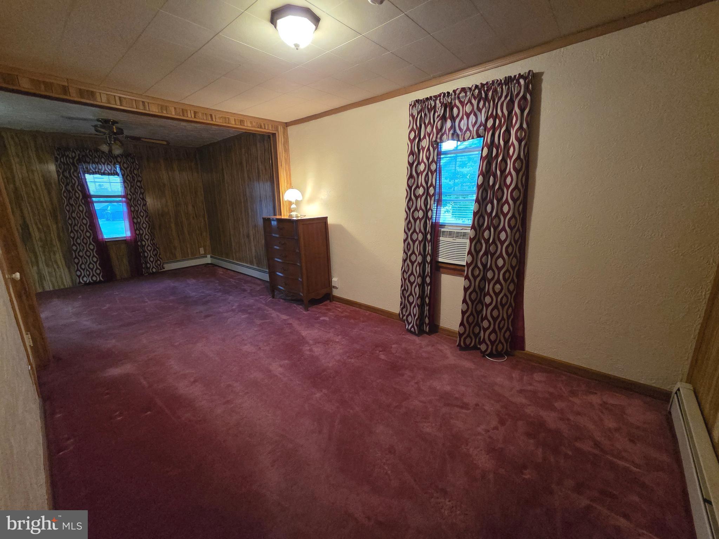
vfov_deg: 89.9
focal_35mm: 13
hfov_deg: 106.2
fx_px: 270
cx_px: 360
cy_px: 270
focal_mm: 2.2
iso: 1250
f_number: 2.2
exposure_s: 1/60
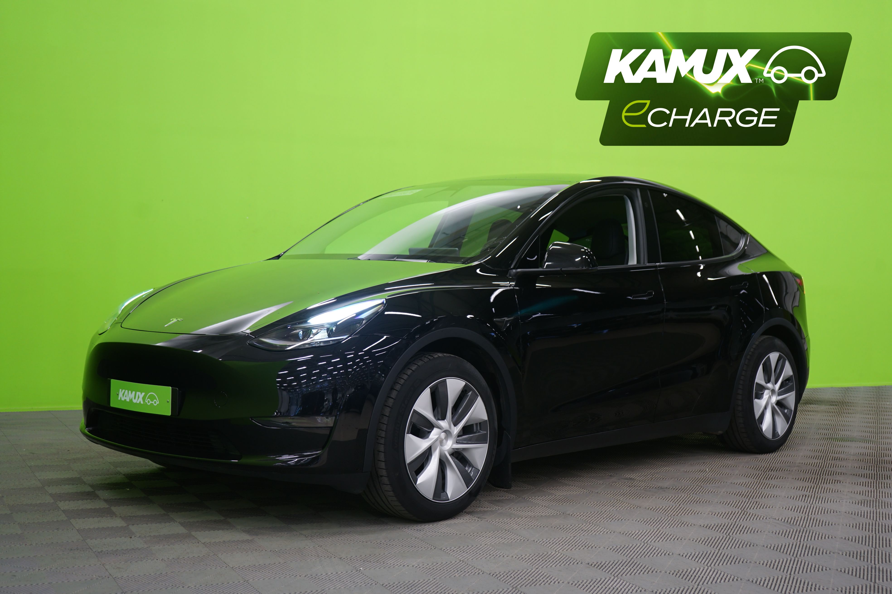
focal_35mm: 46
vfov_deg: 29.2
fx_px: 1140
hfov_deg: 42.7
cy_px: 297
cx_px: 446
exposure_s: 1/8
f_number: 4.5
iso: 400
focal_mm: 46
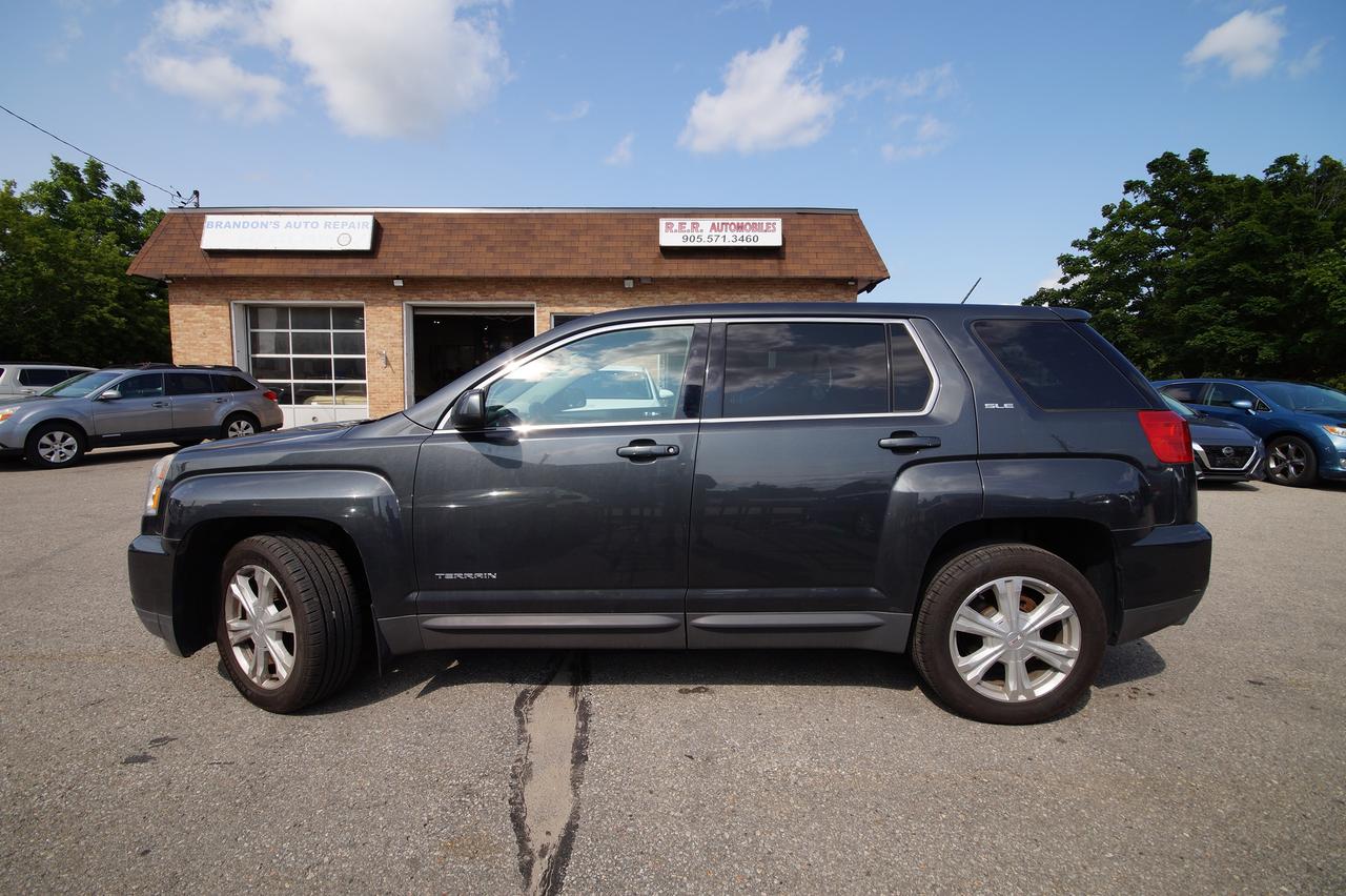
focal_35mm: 15
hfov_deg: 100.4
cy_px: 448
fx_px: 561
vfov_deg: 77.3
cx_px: 673
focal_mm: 10
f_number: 10
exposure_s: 1/160
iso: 100
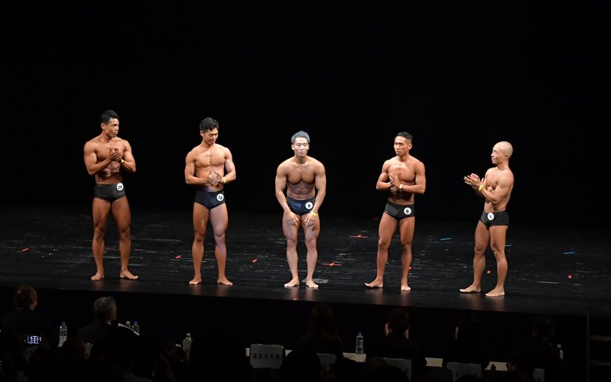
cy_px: 192
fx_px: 1998
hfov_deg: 17.4
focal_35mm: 120
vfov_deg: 10.9
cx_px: 306
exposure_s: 1/400
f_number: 5.6
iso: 3200
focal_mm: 78
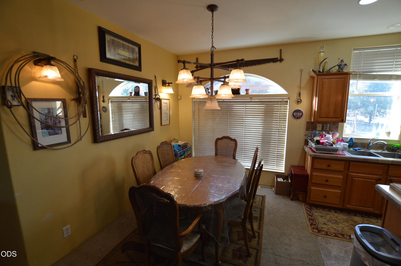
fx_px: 167
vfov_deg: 77.2
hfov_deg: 100.4
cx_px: 200
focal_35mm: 15
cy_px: 133
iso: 400
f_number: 4.5
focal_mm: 10
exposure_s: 1/80
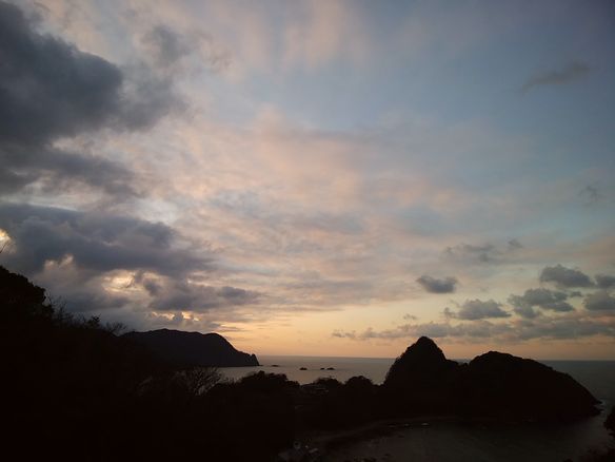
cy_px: 231
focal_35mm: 22
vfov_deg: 61.1
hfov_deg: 76.4
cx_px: 308
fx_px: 391
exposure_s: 1/429
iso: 32
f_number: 2
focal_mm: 3
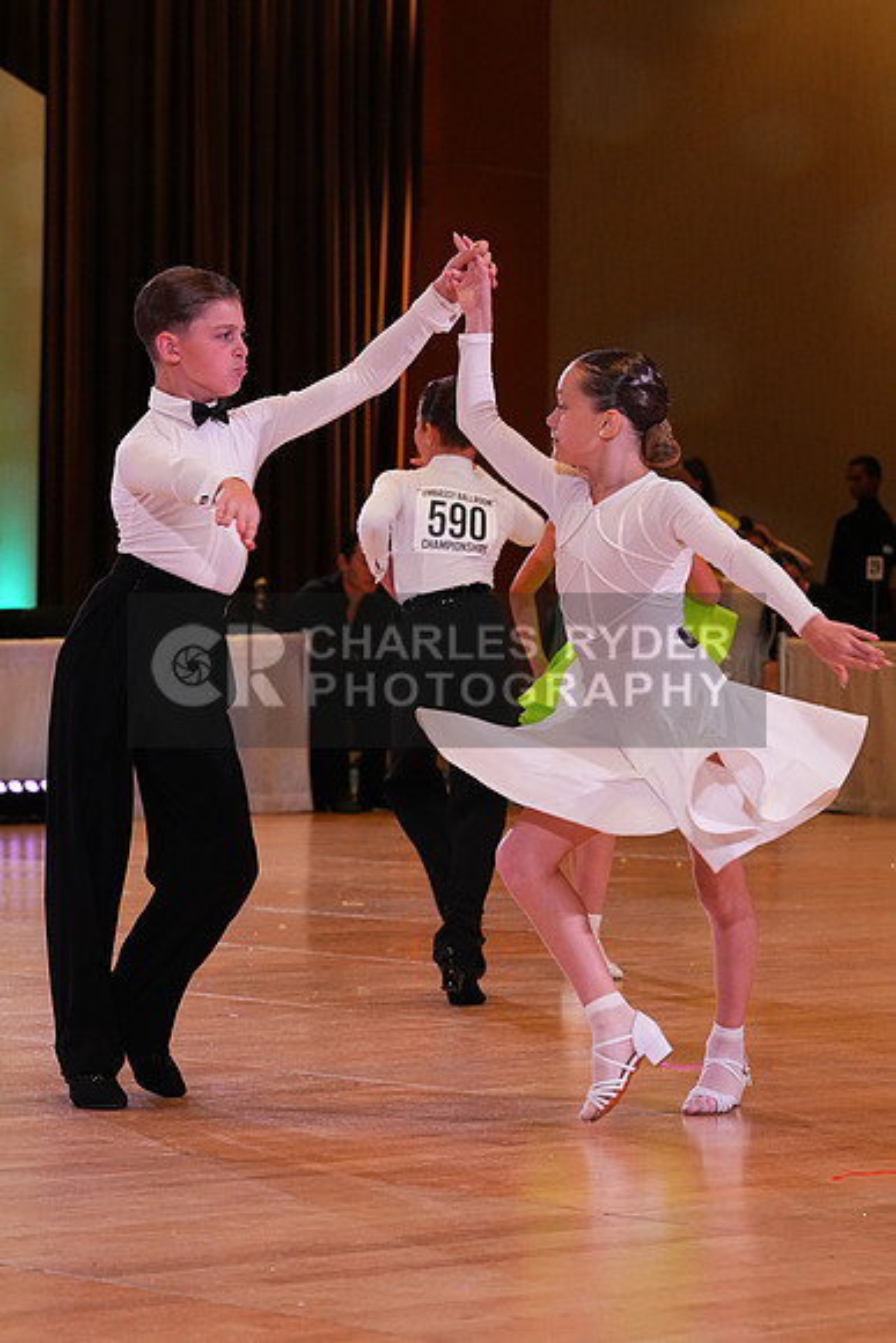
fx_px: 4738
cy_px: 672
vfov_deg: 16.1
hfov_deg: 10.8
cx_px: 448
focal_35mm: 127
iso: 5000
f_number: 8
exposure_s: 1/320
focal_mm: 127
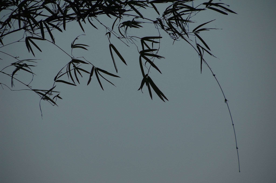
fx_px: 2297
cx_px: 138
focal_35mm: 300
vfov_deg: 4.6
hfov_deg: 6.9
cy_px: 92
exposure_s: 1/500
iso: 400
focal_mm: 200
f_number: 5.6
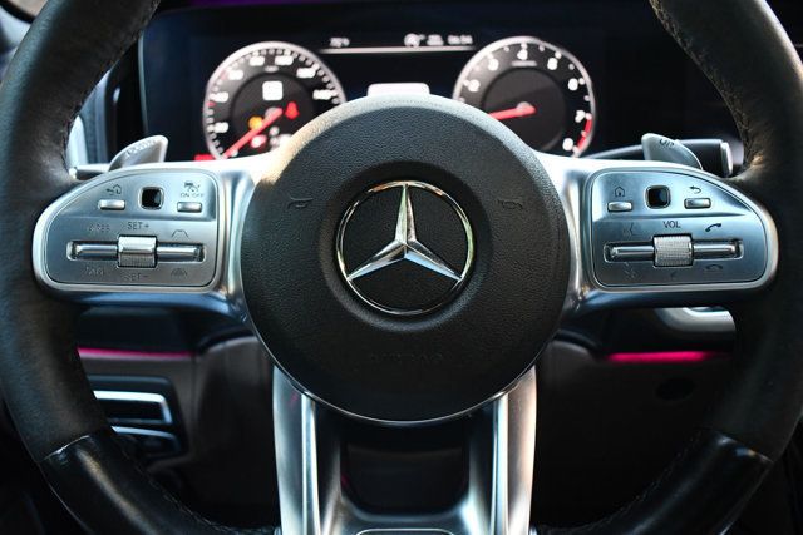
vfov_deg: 40.0
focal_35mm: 33
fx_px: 736
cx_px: 402
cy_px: 268
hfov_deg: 57.2
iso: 3200
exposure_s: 1/100
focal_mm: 22
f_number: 3.8
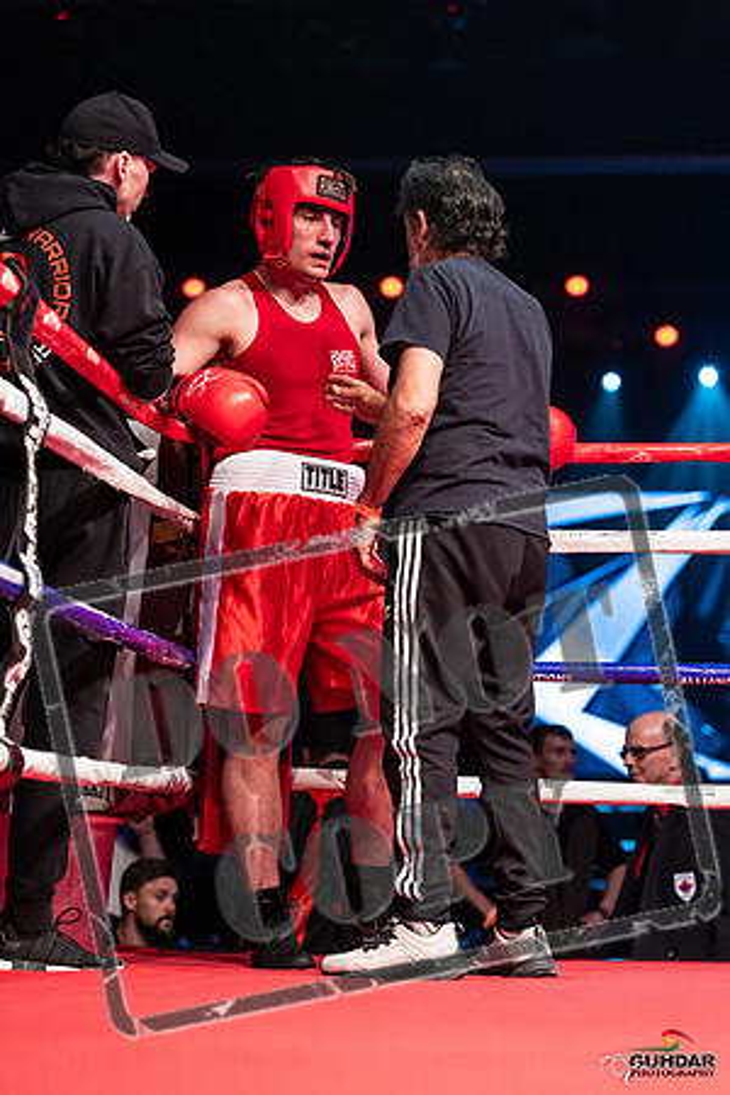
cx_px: 365
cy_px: 548
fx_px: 2555
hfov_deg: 16.3
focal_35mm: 84
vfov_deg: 24.2
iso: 4000
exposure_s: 1/1000
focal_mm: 84
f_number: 2.8
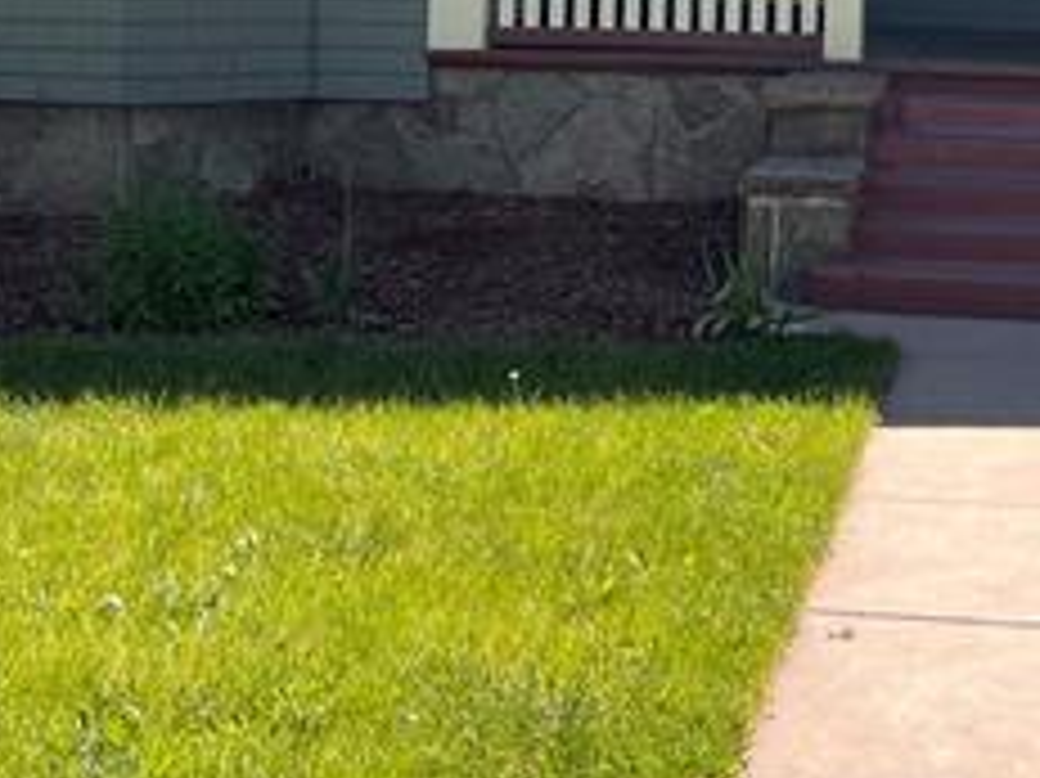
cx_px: 828
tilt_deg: +3.1
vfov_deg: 19.1
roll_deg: -1.3
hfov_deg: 26.6
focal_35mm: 72
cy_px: -182
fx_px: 2162
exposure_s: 1/887
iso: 50
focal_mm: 5.7
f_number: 1.5
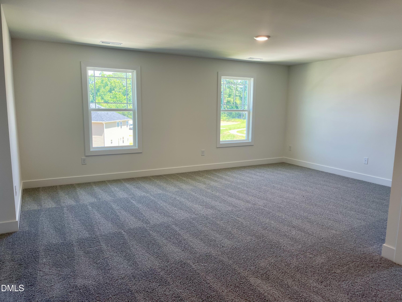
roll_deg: -0.1
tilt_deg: -9.2
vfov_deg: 54.9
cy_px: 151
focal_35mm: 25
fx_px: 290
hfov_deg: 69.4
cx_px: 201
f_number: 1.6
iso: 64
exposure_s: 1/120
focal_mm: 5.1
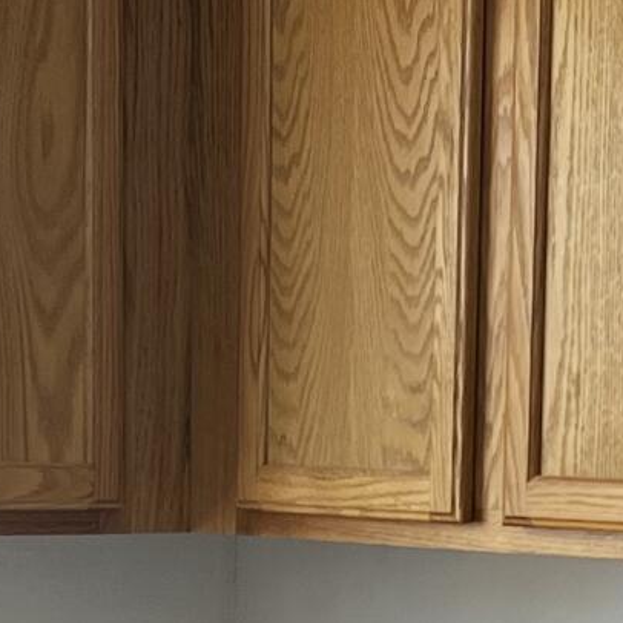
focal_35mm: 170
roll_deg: -0.4
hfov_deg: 10.3
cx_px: 364
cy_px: 910
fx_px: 3462
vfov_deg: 10.0
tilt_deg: -8.0
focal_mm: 5.7
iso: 100
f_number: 1.5
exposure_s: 1/120
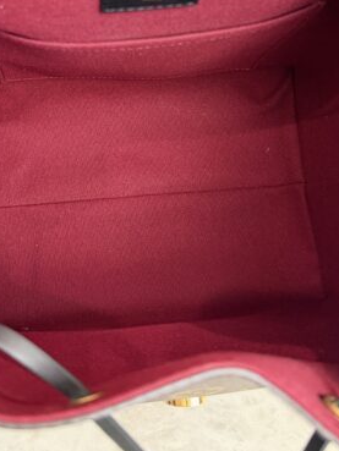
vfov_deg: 35.9
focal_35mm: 52
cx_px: 117
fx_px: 679
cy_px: 108
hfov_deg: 27.9
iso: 640
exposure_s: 1/60
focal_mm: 6.76
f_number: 1.78
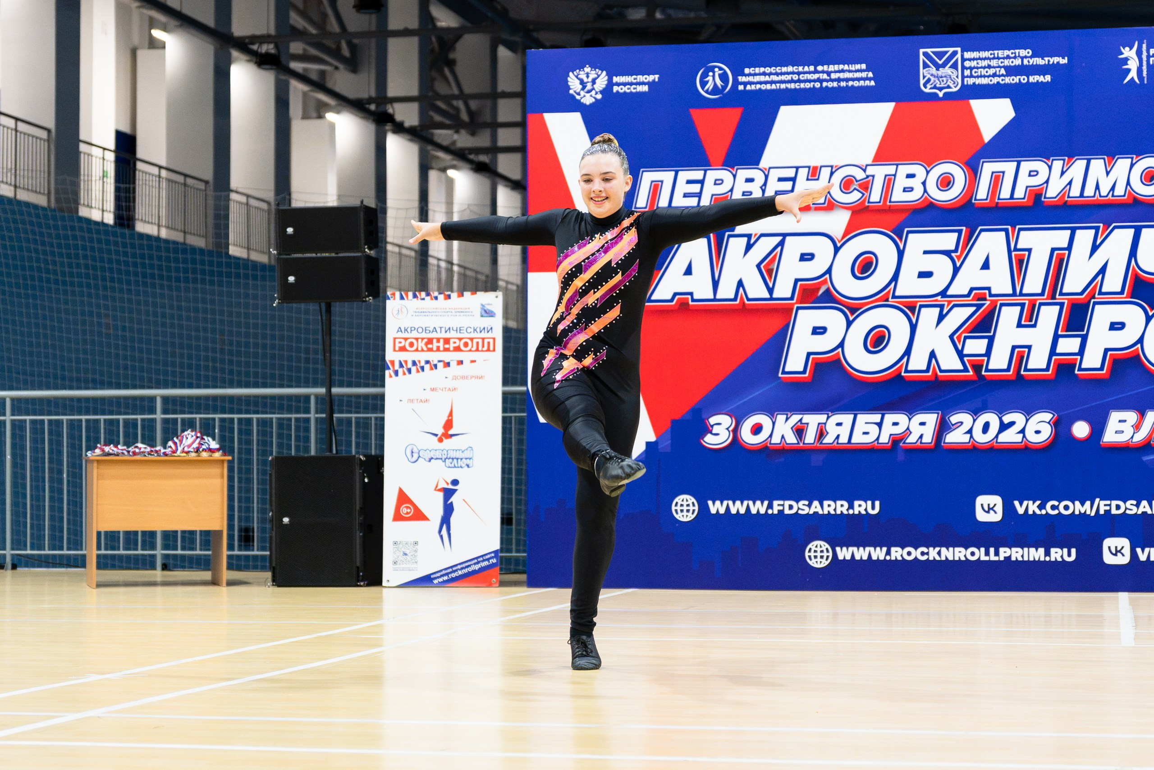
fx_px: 2399
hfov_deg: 27.1
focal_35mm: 75
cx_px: 589
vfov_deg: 18.2
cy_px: 371
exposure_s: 1/640
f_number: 2.8
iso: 3200
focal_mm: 43.4
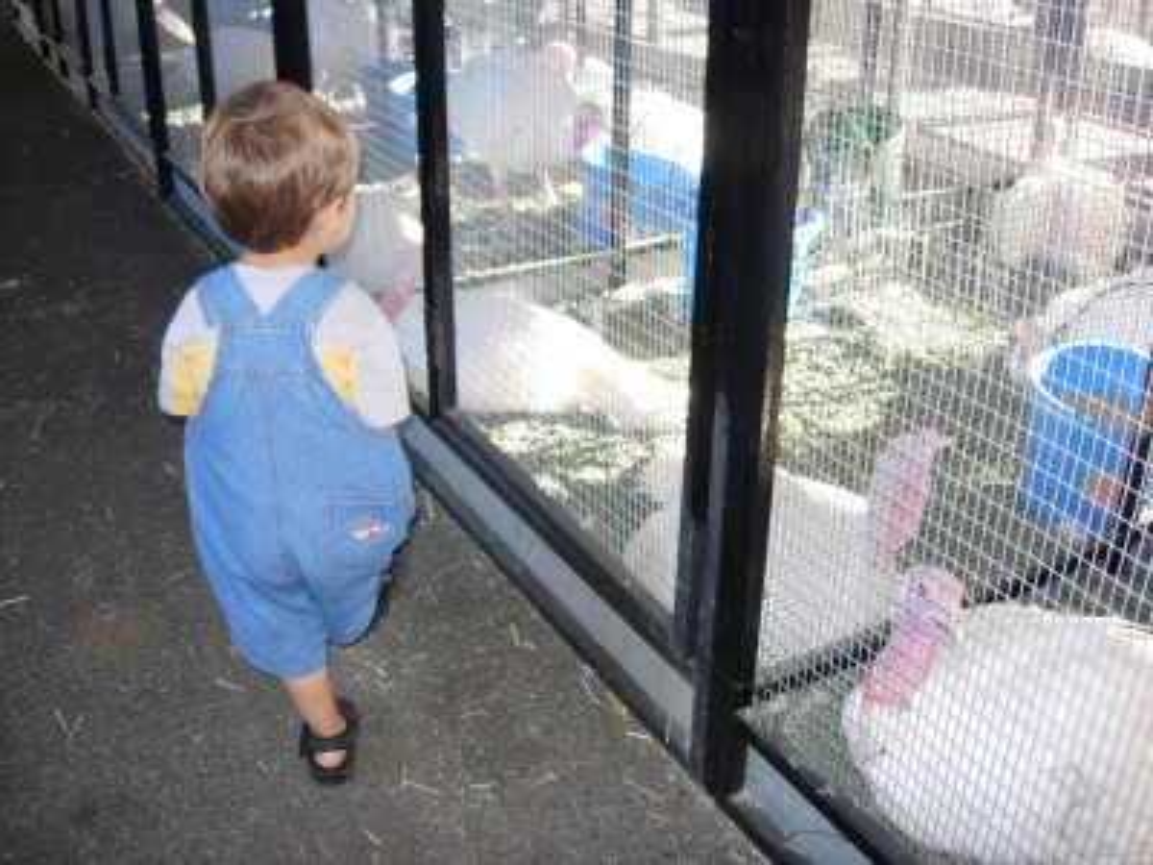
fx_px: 1266
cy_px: 432
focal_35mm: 38
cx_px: 576
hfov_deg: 49.0
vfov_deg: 37.7
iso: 79
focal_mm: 7.8
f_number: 2.8
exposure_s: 1/32
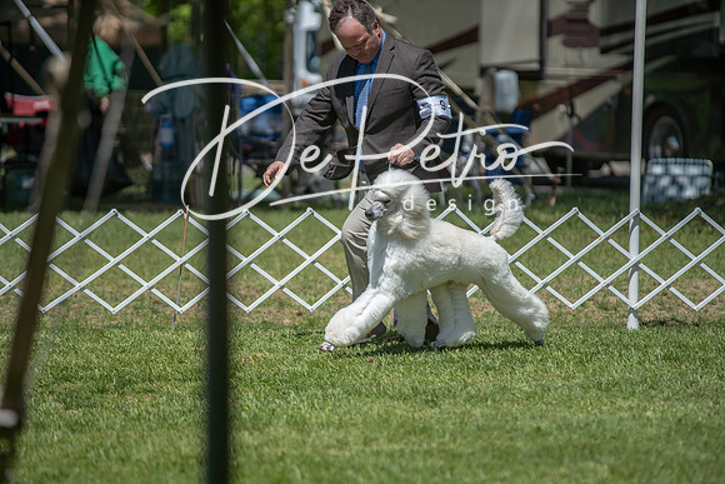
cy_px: 242
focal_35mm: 200
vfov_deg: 6.9
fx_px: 4029
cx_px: 362
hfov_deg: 10.3
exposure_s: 1/1600
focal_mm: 200
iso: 100
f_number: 2.8
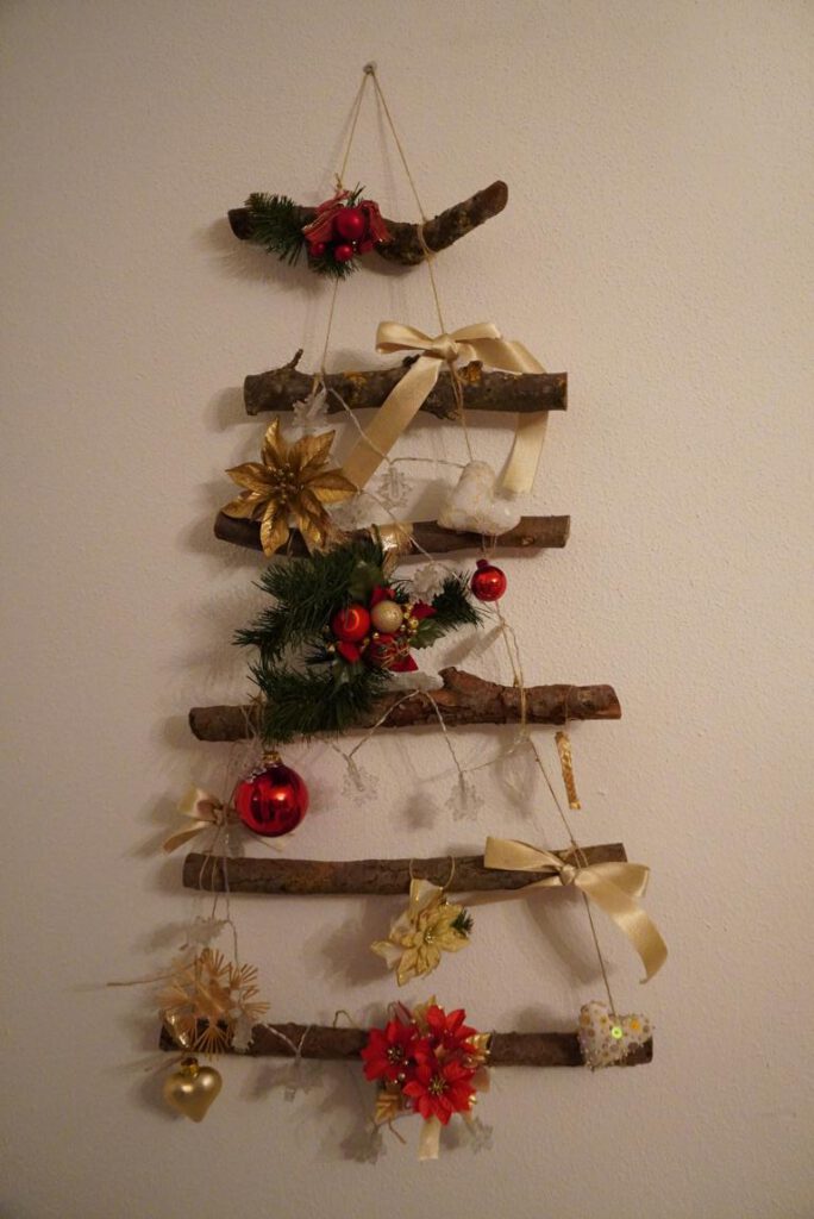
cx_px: 407
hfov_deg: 41.8
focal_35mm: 32
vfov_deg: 59.5
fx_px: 1067
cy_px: 610
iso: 6400
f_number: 4
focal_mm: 21
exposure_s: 1/125
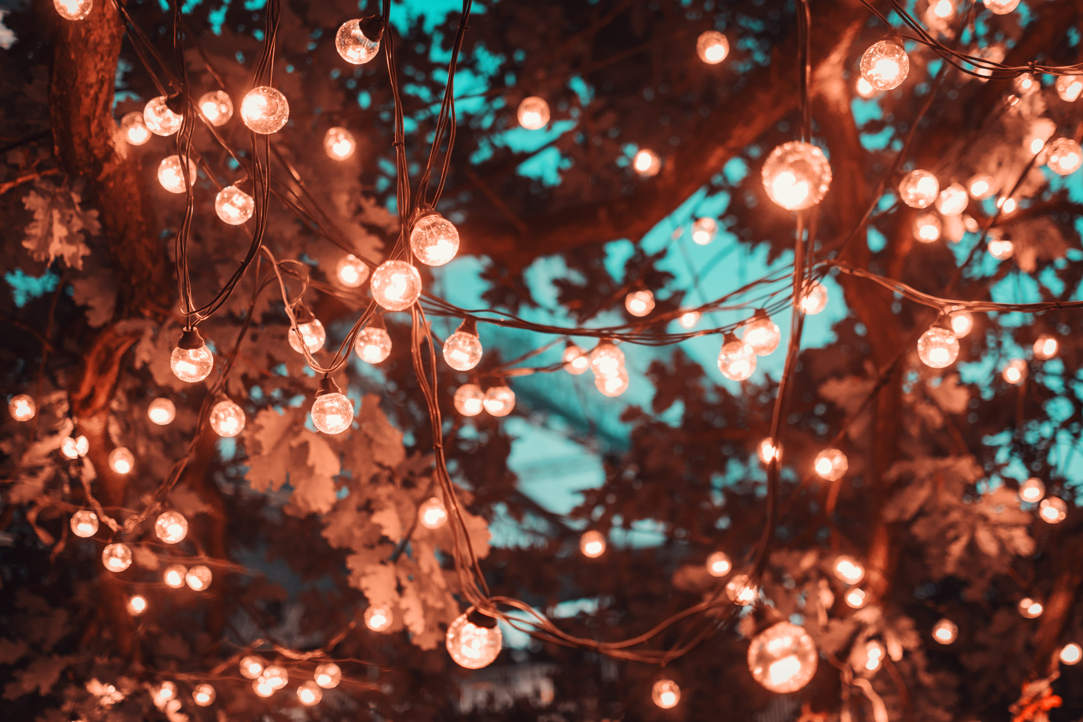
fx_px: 1579
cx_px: 542
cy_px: 361
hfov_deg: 37.9
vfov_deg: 25.8
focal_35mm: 52
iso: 640
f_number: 2.2
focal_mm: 35
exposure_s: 1/50
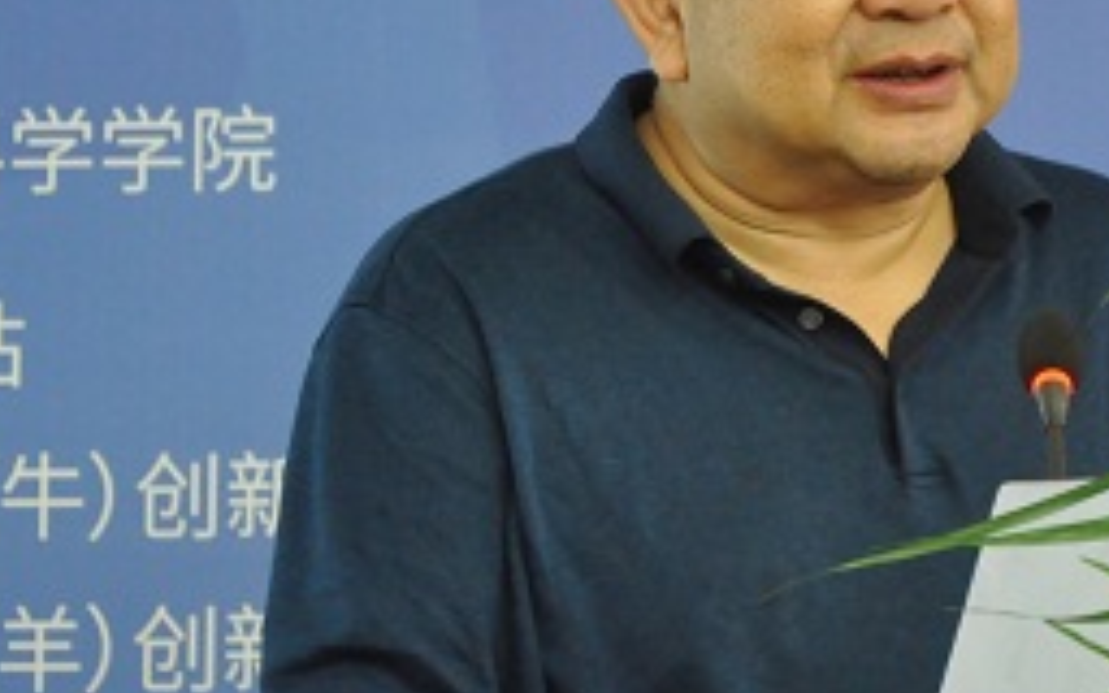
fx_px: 8435
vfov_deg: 4.7
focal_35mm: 279
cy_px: 197
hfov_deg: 7.5
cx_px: 771
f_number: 5.6
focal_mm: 85
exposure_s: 1/25
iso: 2500
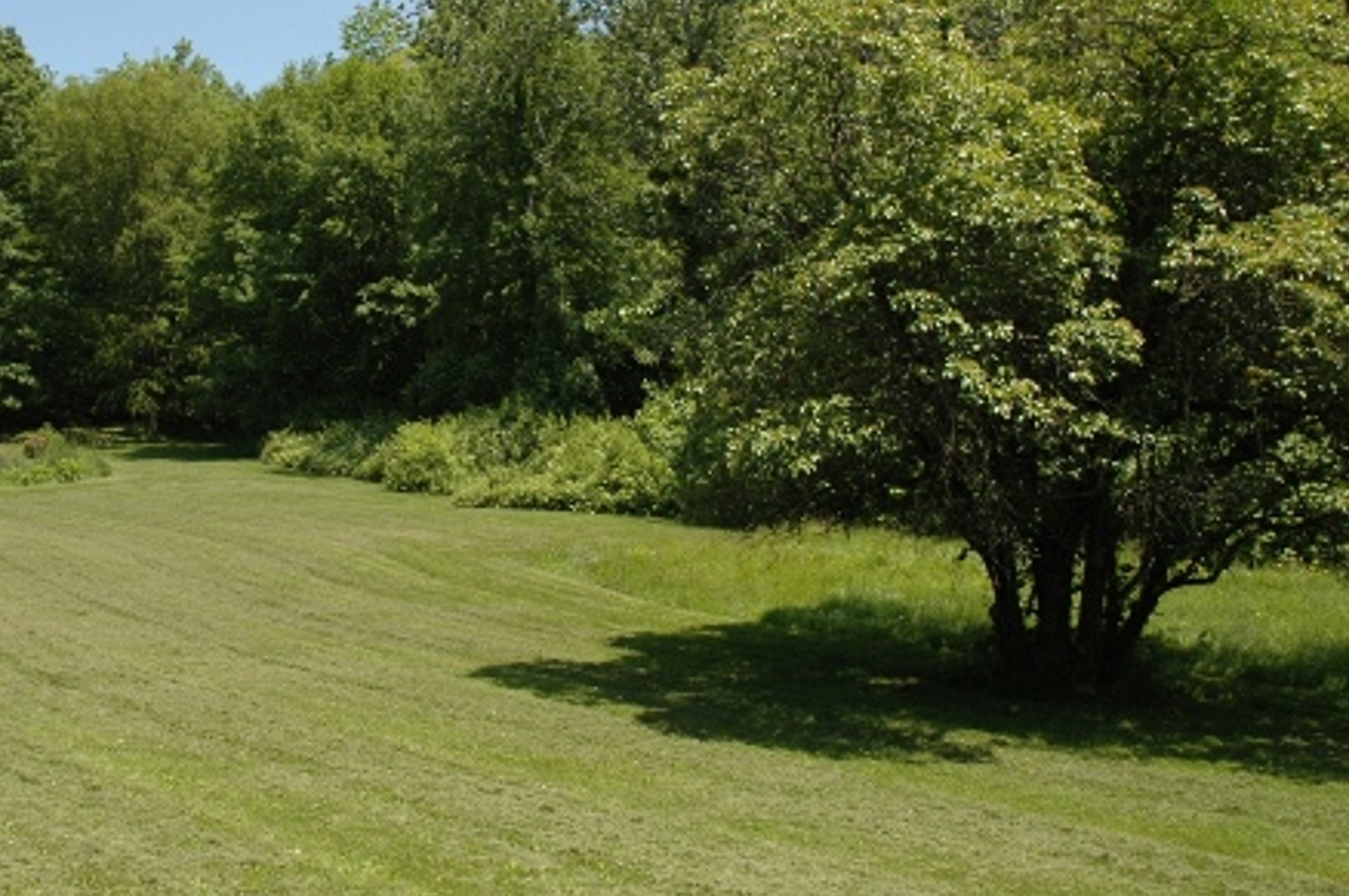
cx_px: 431
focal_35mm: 37
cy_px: 306
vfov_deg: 35.5
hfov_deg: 50.8
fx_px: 1385
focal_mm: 18
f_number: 6.3
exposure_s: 1/500
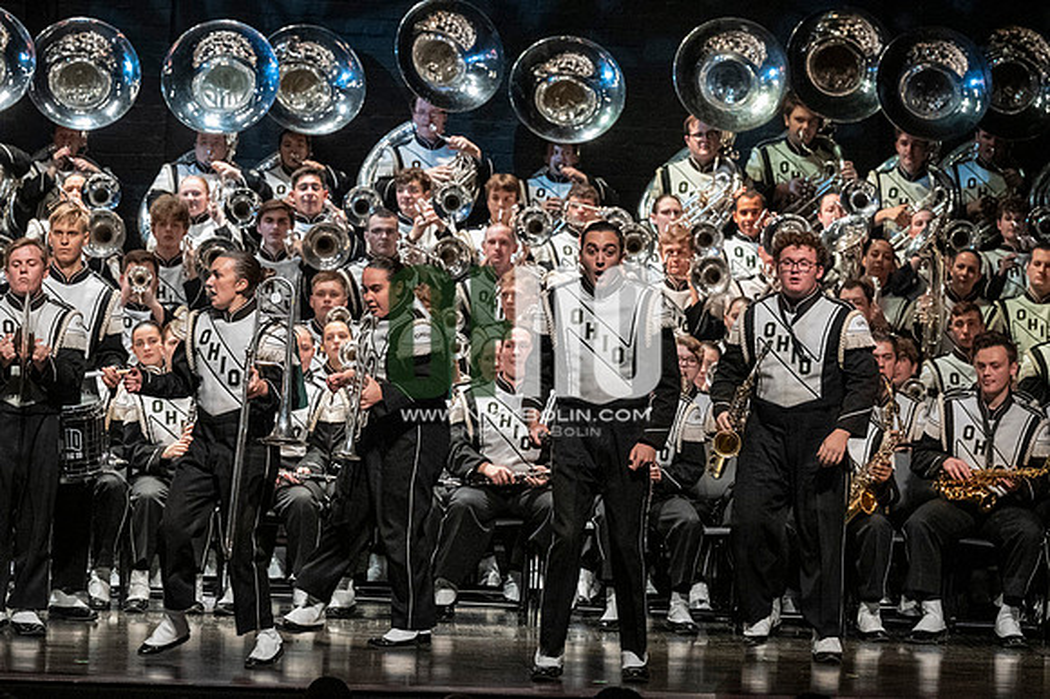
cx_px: 525
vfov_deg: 6.5
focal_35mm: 210
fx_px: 6121
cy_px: 350
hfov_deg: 9.8
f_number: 4
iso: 4000
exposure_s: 1/500
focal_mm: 140
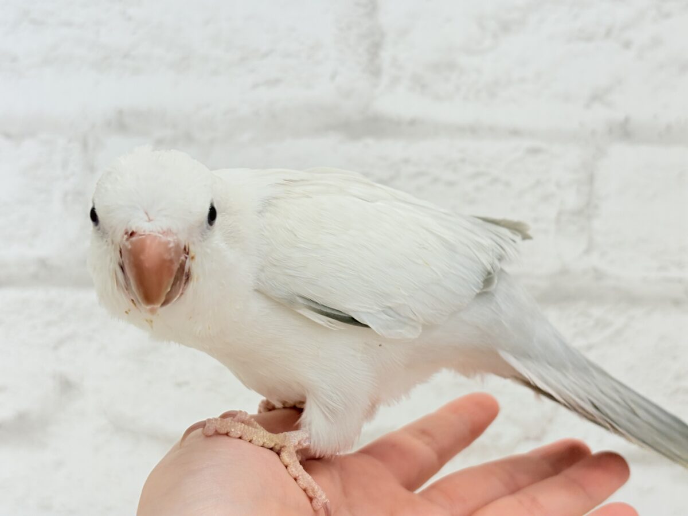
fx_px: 1034
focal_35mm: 52
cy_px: 258
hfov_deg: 36.8
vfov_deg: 28.0
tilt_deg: +2.2
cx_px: 344
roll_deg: -1.3
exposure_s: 1/100
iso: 80
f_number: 1.6
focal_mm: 5.96
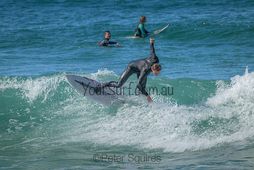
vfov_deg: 2.4
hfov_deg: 3.6
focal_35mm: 580
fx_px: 4093
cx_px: 127
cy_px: 85
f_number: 11
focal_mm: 580
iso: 2000
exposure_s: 1/2000
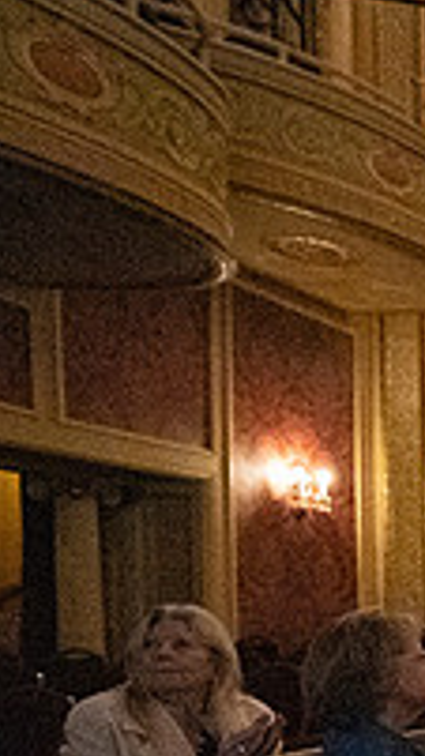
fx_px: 1002
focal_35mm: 50
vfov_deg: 38.6
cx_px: 963
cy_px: 675
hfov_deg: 15.6
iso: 40637
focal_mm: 16.5
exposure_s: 1/400
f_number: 4
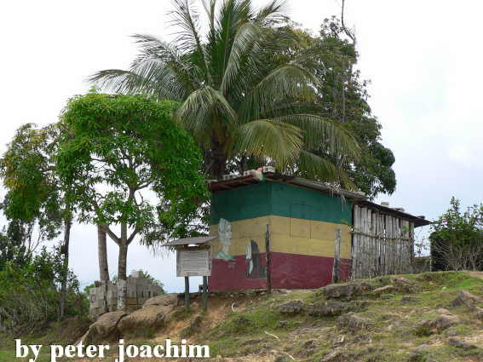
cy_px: 181
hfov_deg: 31.7
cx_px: 242
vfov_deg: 24.0
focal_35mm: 61
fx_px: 851
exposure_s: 1/250
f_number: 4
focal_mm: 10.5
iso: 64
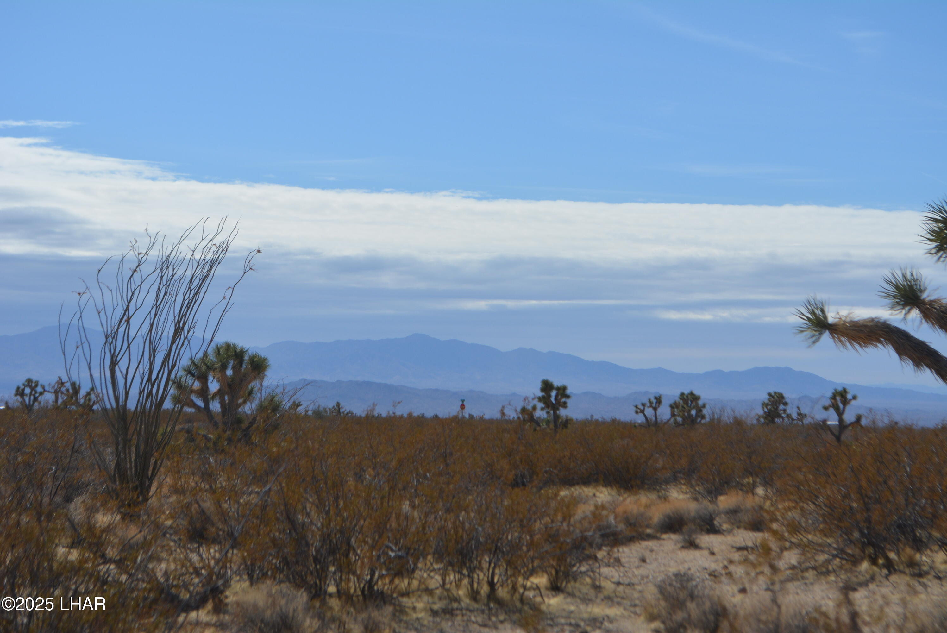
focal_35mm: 78
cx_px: 474
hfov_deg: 26.0
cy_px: 316
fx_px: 2053
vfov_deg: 17.5
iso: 280
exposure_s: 1/2000
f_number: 8
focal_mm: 52
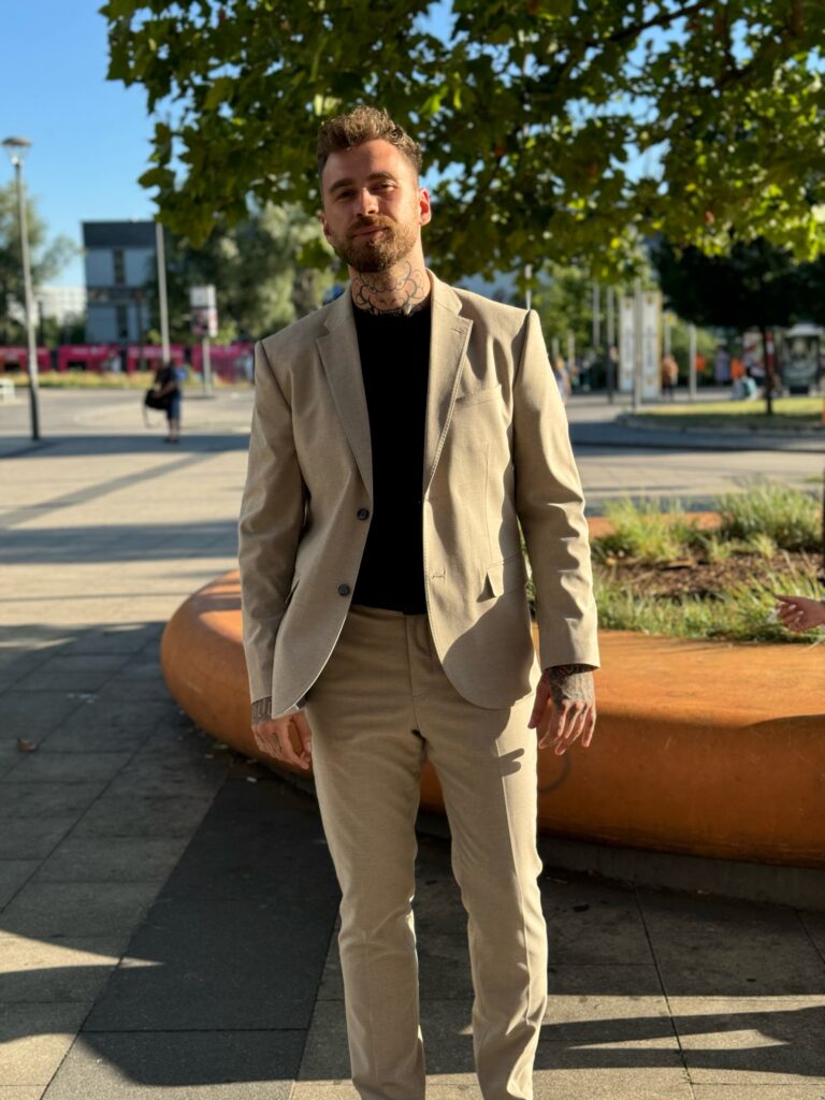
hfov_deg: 30.3
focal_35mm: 48
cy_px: 550
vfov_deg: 39.7
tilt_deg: -6.4
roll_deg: +1.5
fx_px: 1525
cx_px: 412
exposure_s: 1/1524
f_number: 1.78
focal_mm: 6.76
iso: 64
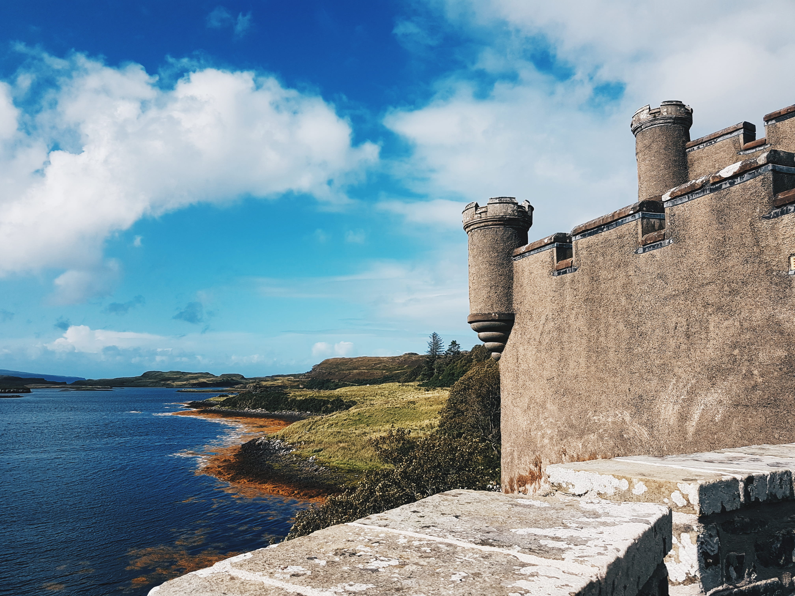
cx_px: 398
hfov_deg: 67.3
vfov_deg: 53.1
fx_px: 597
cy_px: 298
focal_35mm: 26
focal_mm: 4.2
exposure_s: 1/3024
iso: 40
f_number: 1.7
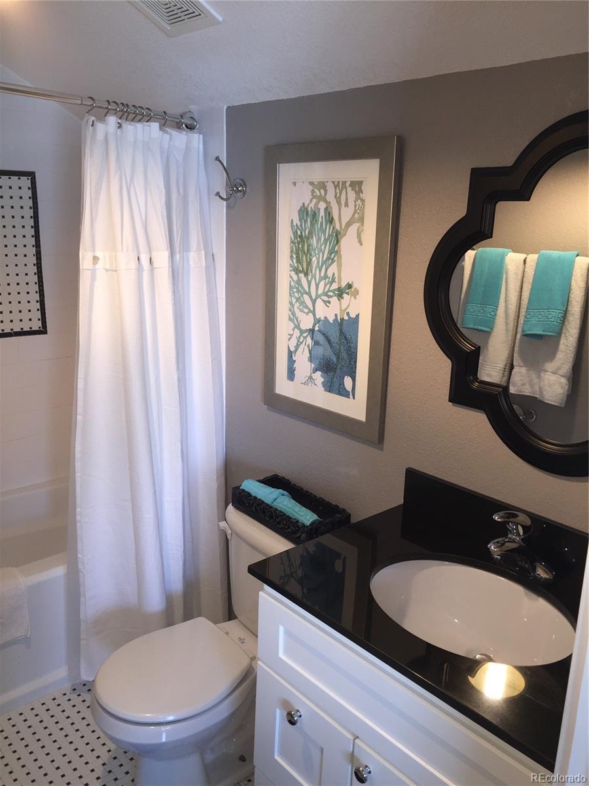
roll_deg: -1.8
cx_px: 294
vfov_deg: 61.7
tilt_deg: -13.4
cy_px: 393
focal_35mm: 29
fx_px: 658
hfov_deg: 48.2
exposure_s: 1/30
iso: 32
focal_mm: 4.15
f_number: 2.2
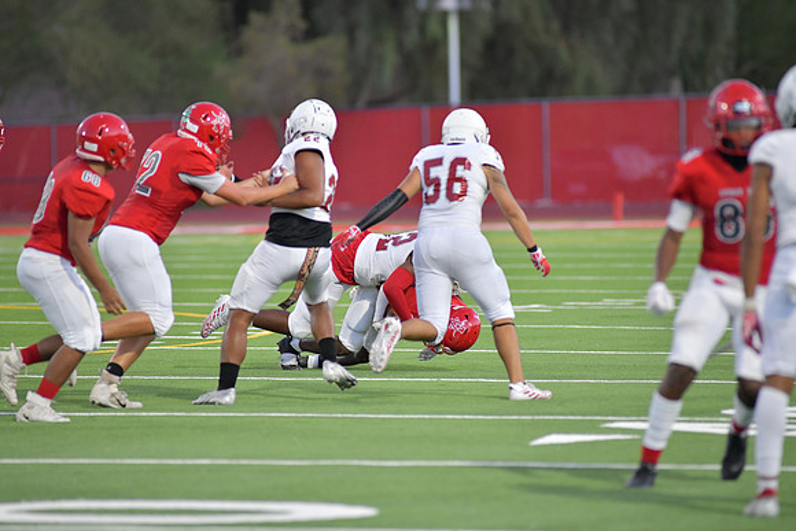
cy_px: 266
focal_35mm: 300
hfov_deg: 6.9
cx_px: 398
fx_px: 6635
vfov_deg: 4.6
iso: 3600
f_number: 3.5
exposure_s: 1/1250
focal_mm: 300
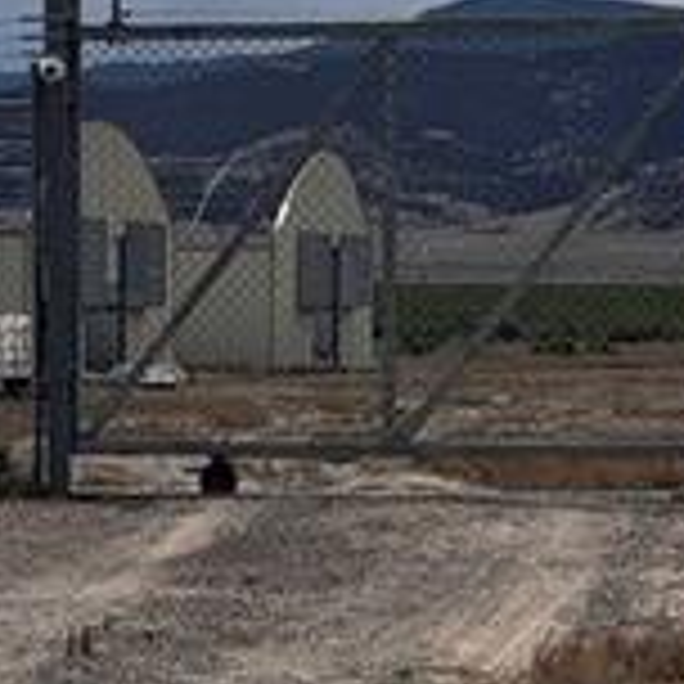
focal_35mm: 181
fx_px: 4046
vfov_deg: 9.4
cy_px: -274
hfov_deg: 9.7
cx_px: 328
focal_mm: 5.96
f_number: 1.6
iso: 50
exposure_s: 1/12195
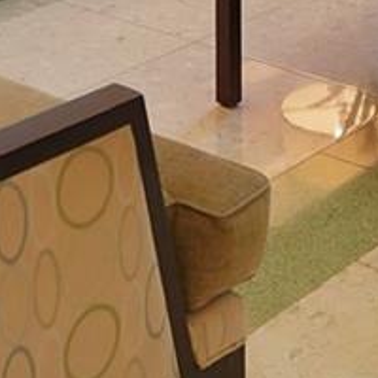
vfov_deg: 12.9
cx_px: 266
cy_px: -480
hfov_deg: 15.9
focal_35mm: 109
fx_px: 1347
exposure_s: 1/125
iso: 640
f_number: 4
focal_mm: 16
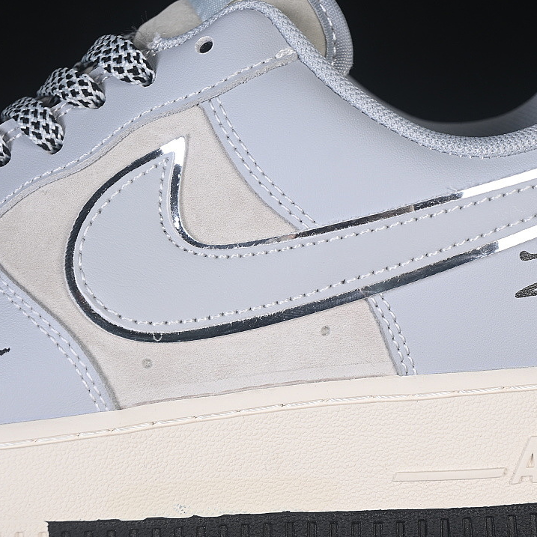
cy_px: 268
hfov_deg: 18.1
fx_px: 1685
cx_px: 288
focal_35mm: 96
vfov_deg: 18.1
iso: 160
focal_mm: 50
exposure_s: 1/80
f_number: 7.1
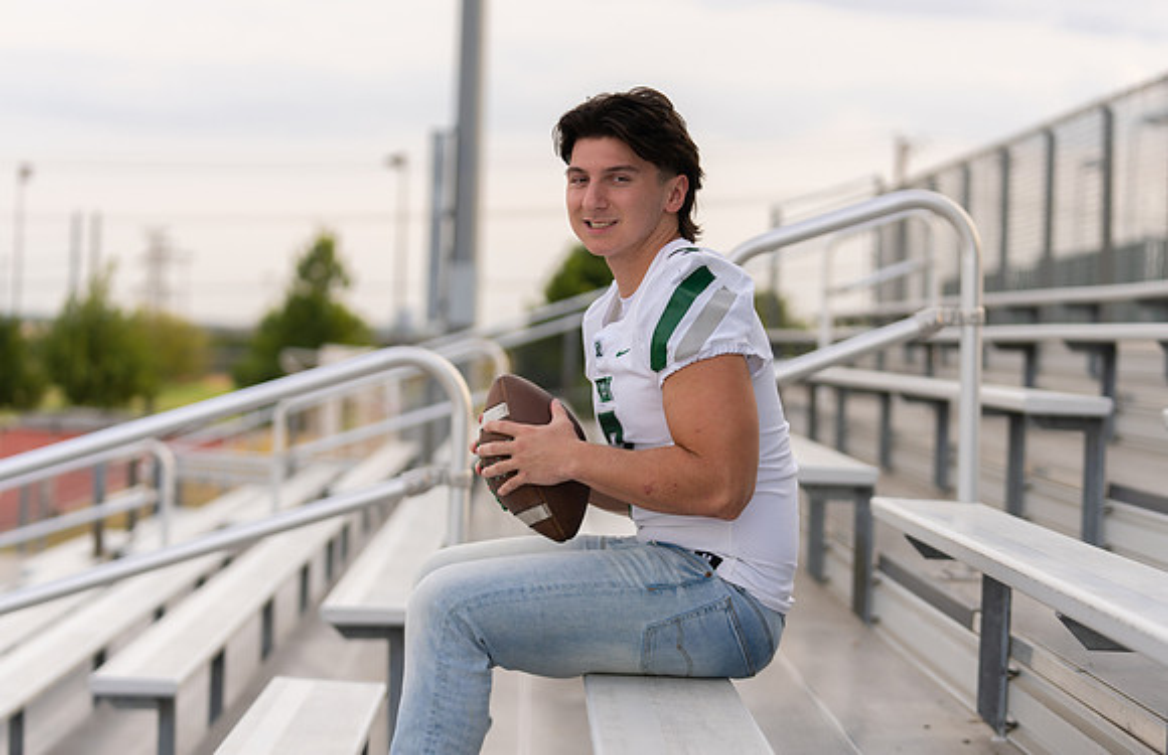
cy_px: 385
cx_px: 651
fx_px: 2994
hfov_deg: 22.1
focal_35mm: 93
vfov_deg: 14.4
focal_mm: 80
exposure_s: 1/400
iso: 100
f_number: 2.8
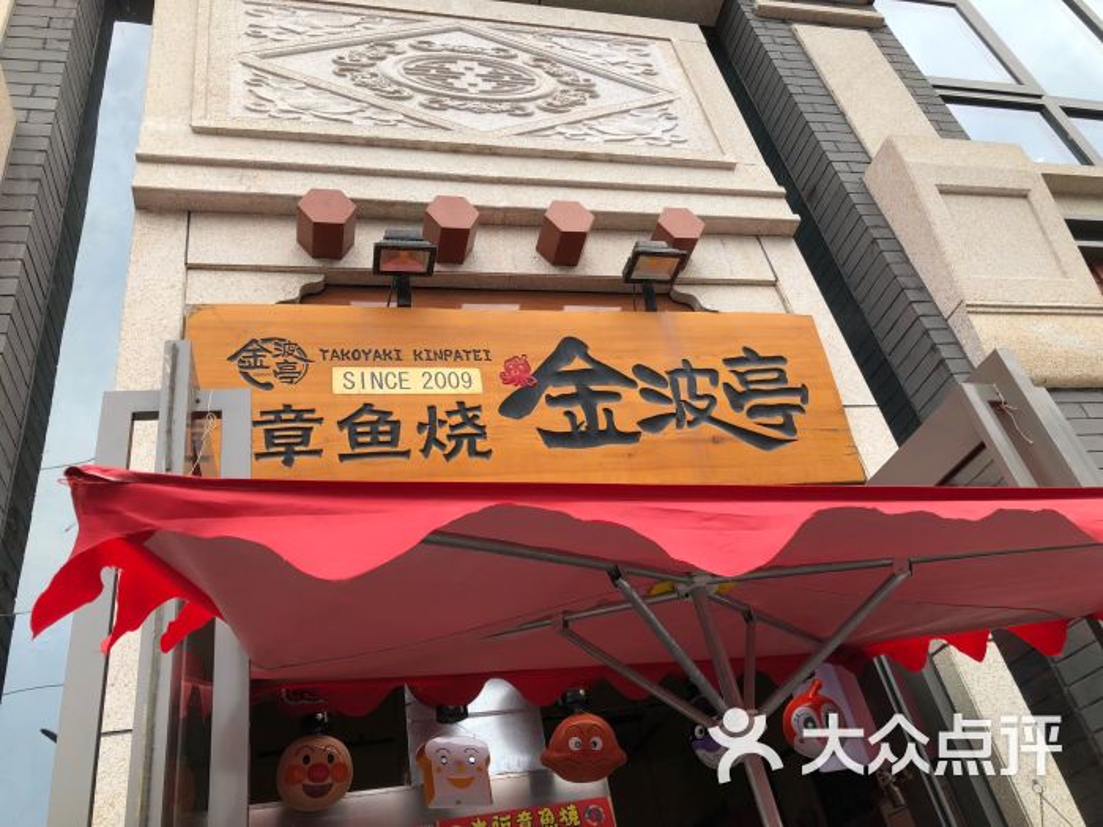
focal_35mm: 28
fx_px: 892
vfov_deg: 49.7
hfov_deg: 63.4
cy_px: 414
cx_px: 552
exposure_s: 1/800
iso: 20
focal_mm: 3.99
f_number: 1.8
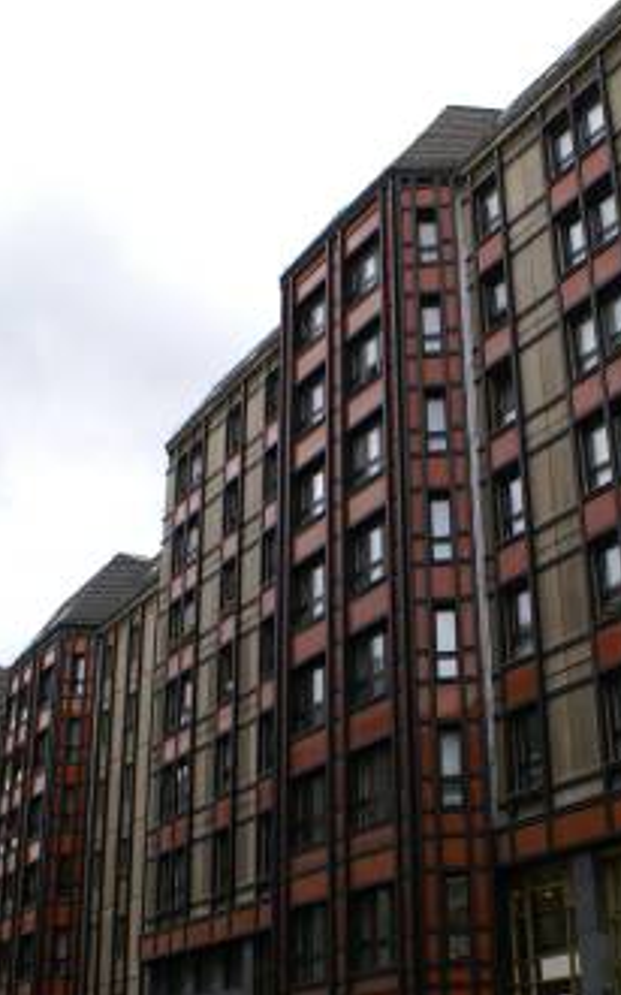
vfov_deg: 47.8
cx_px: 421
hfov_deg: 31.7
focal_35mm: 40
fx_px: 1084
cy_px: 718
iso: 100
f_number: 5.6
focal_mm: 18
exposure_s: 1/80
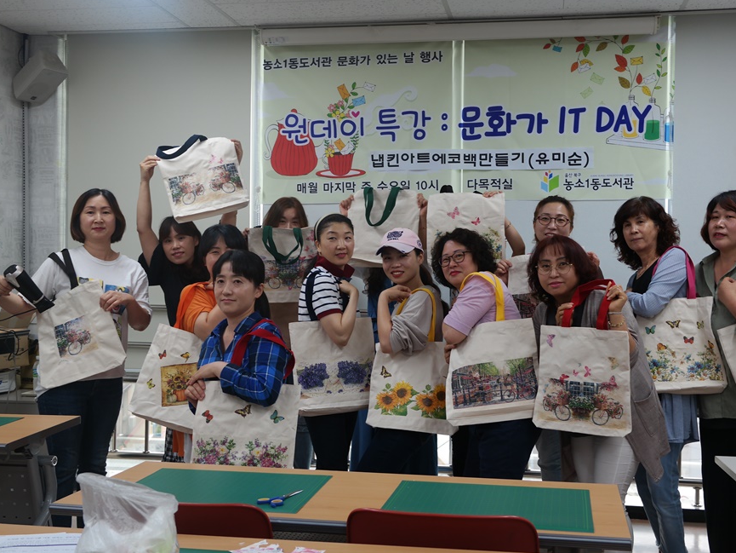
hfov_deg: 46.7
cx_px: 414
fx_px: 851
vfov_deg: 36.0
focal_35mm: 40
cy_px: 280
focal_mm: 24
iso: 200
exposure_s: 1/50
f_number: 3.5
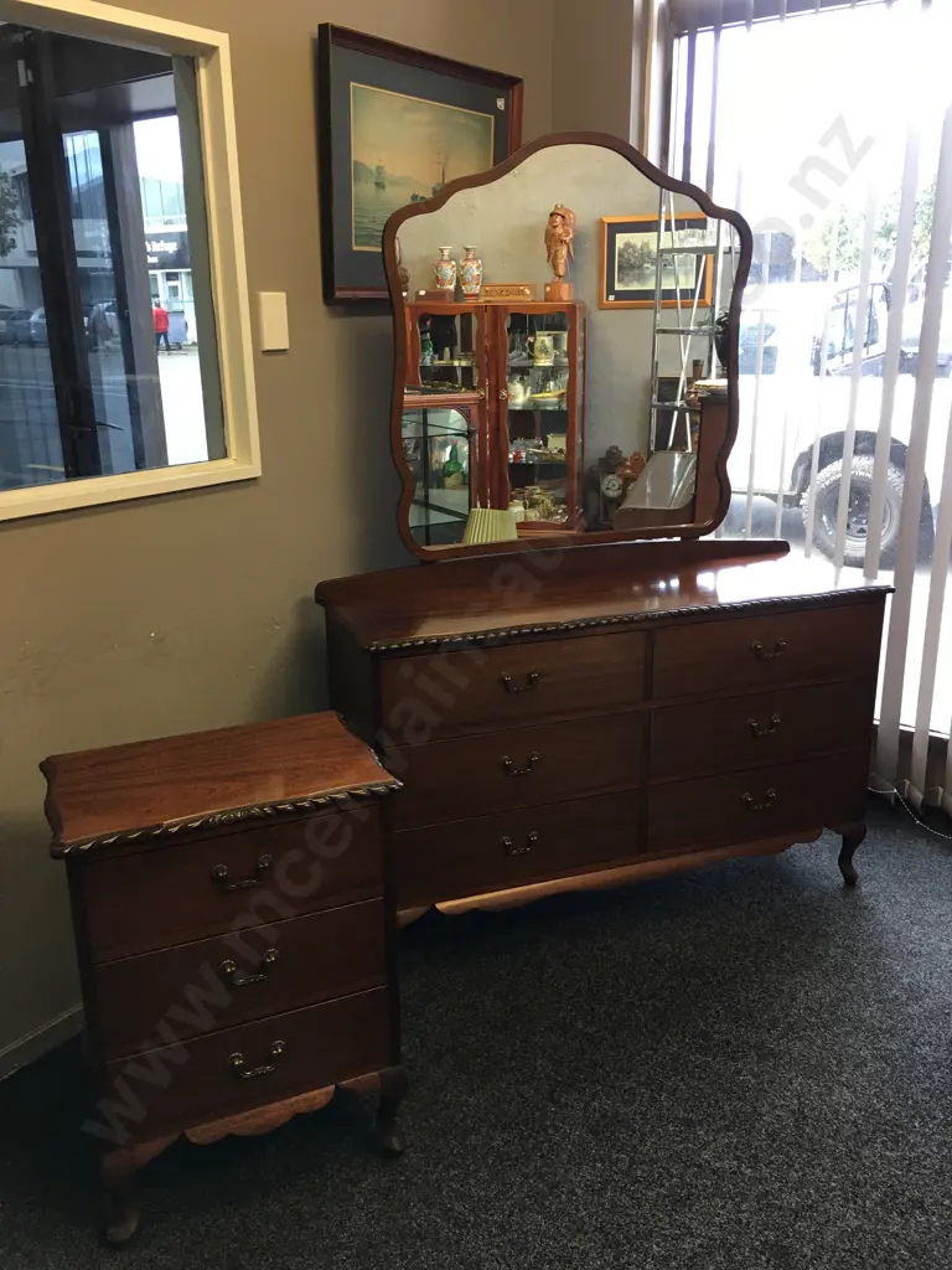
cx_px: 476
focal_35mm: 29
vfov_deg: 61.7
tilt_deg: -15.0
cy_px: 635
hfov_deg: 48.2
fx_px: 1063
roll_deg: +0.5
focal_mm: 4.15
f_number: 2.2
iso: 50
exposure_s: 1/33
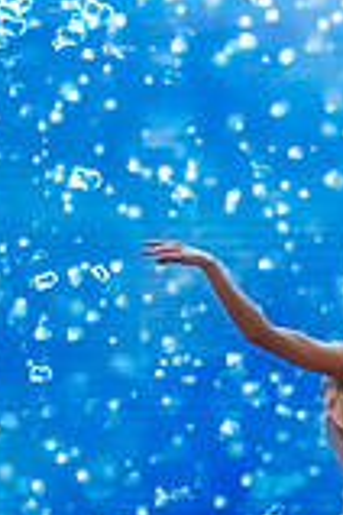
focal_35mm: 1106
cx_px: -403
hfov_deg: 1.2
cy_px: 301
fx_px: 15805
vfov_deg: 1.9
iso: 6400
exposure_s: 1/400
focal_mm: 247
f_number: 5.6
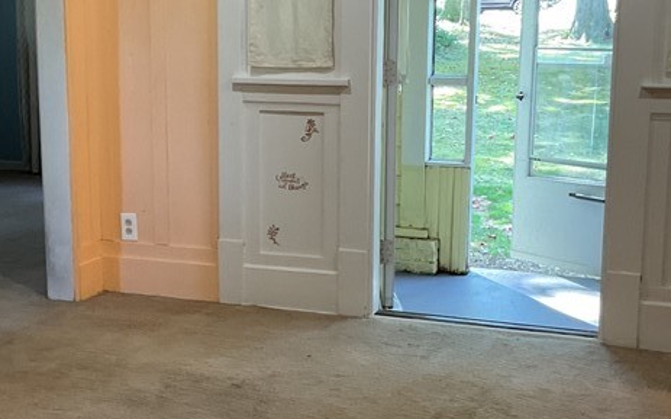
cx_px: 184
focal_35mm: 68
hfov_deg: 29.8
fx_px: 1243
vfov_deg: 19.1
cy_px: 232
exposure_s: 1/60
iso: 125
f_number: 1.8
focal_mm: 3
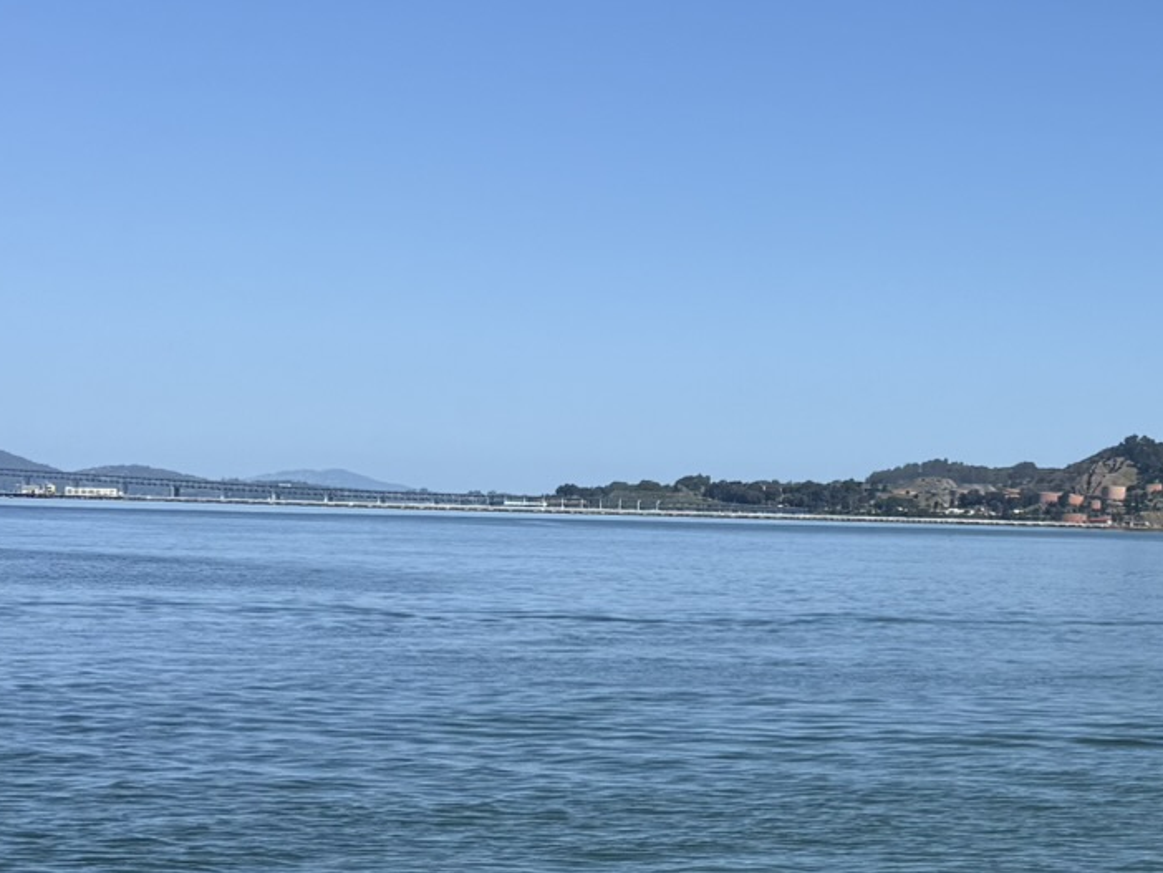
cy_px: 383
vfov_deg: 21.0
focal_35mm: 70
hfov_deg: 25.0
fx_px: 2353
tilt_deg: +3.9
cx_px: 1408
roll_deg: -1.8
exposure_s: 1/6711
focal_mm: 6.76
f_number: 1.78
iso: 80
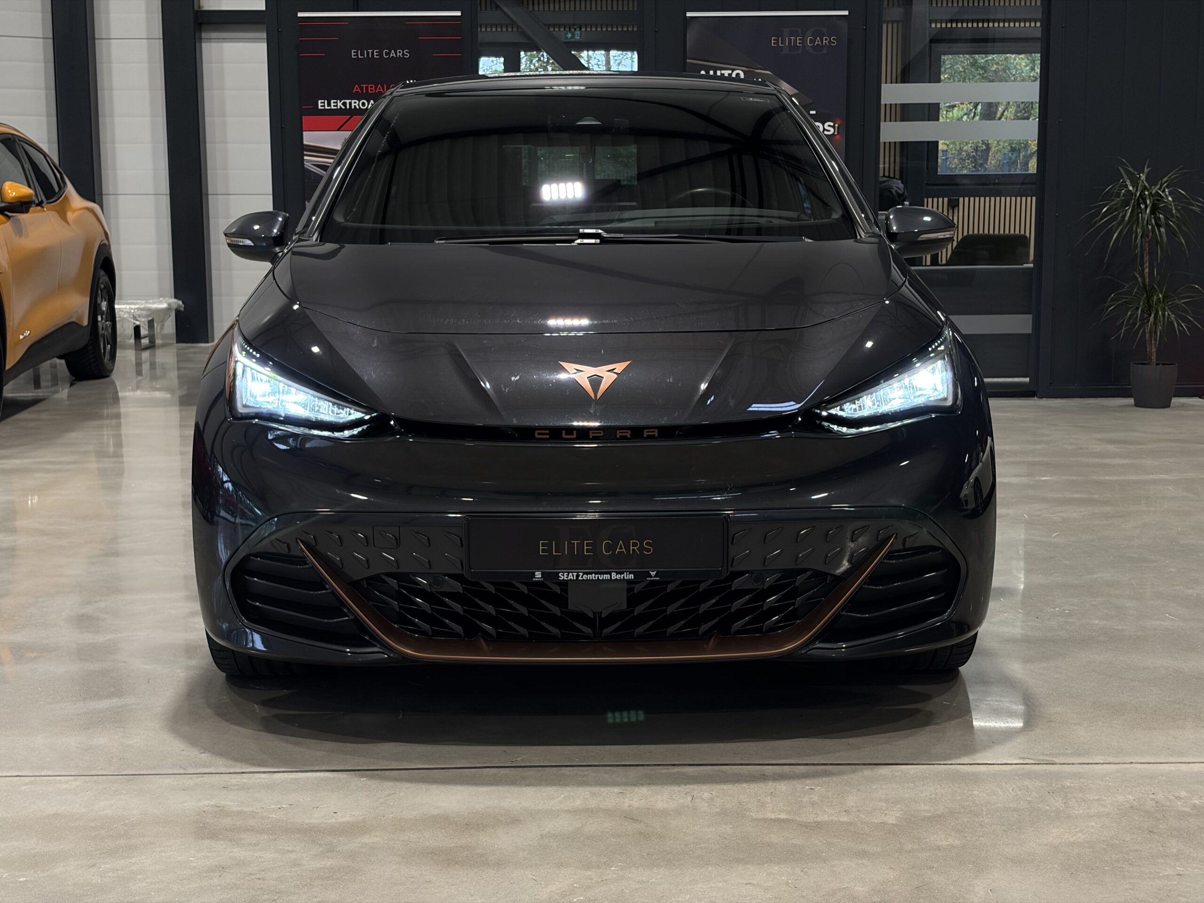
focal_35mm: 52
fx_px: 1809
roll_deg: +0.4
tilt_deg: -7.7
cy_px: 452
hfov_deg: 36.8
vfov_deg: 28.0
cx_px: 602
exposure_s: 1/100
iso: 100
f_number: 1.6
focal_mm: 5.96
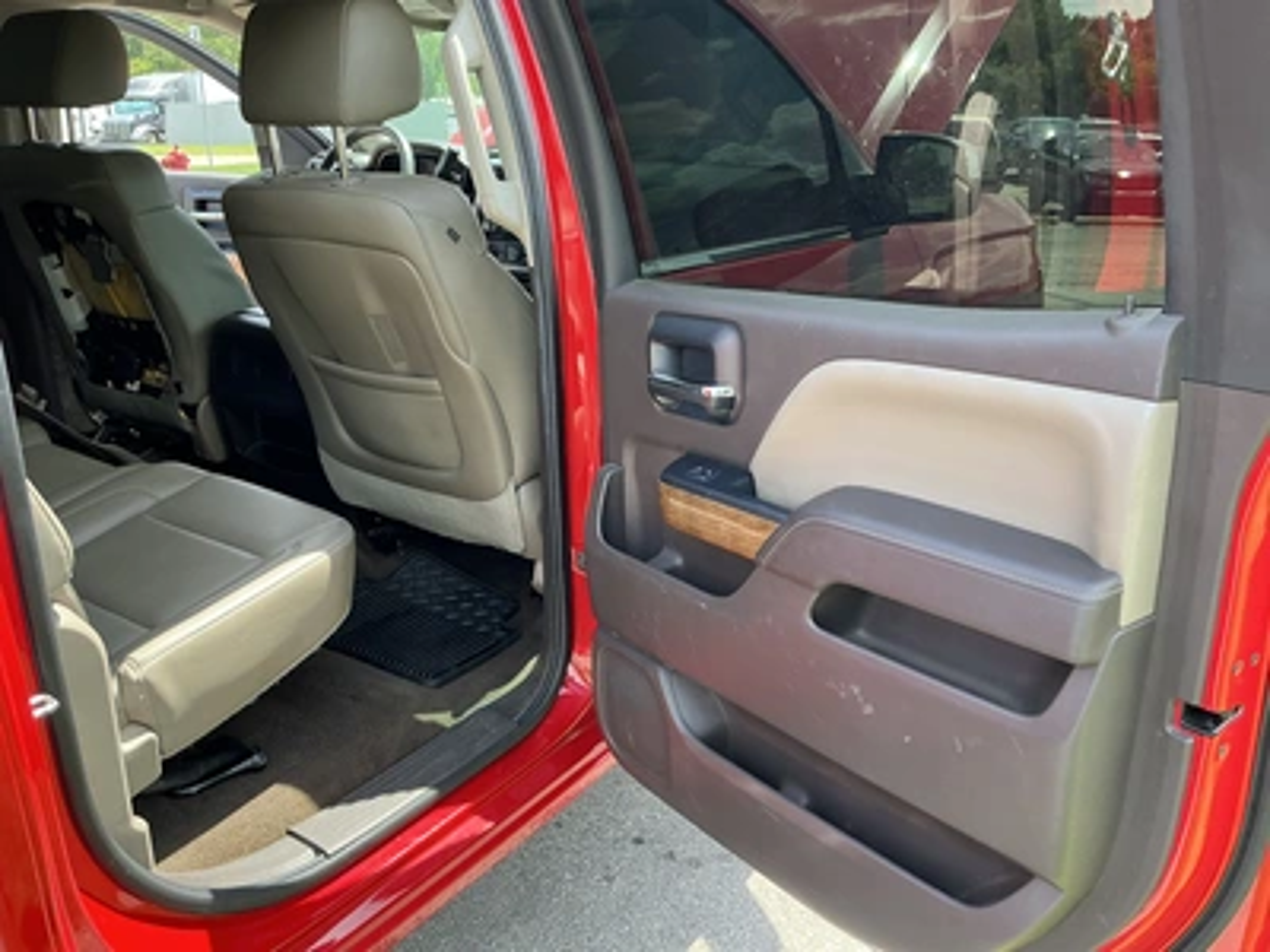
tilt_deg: -13.9
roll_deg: -1.5
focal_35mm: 28
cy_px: 476
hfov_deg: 63.4
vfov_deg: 49.7
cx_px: 635
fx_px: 1027
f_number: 1.8
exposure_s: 1/172
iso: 32
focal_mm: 3
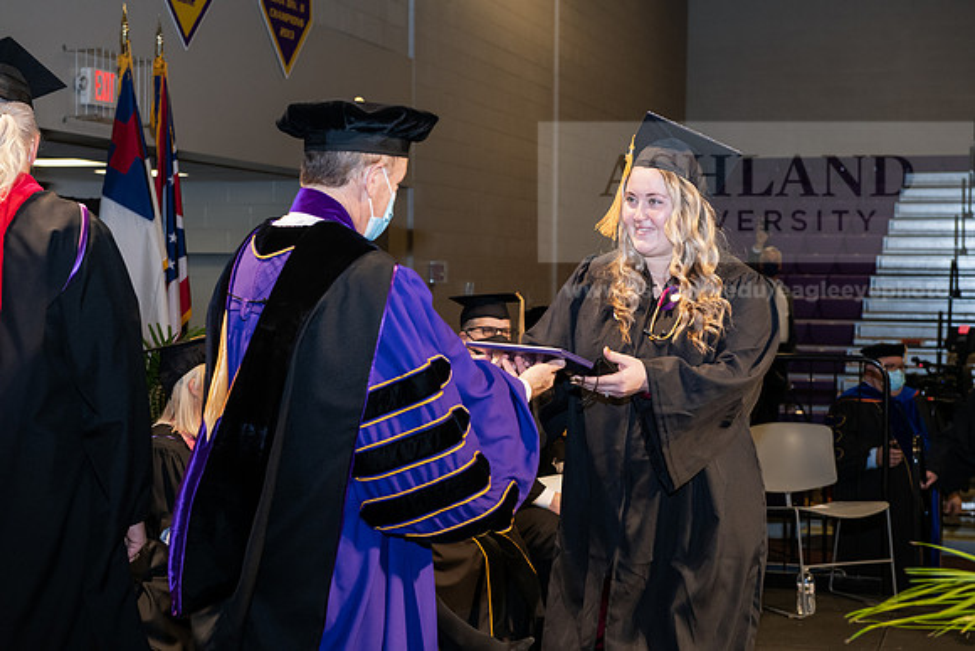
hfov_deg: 30.5
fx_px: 1788
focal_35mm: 66
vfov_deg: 20.6
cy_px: 326
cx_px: 488
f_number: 6.3
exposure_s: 1/200
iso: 1600
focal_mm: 66
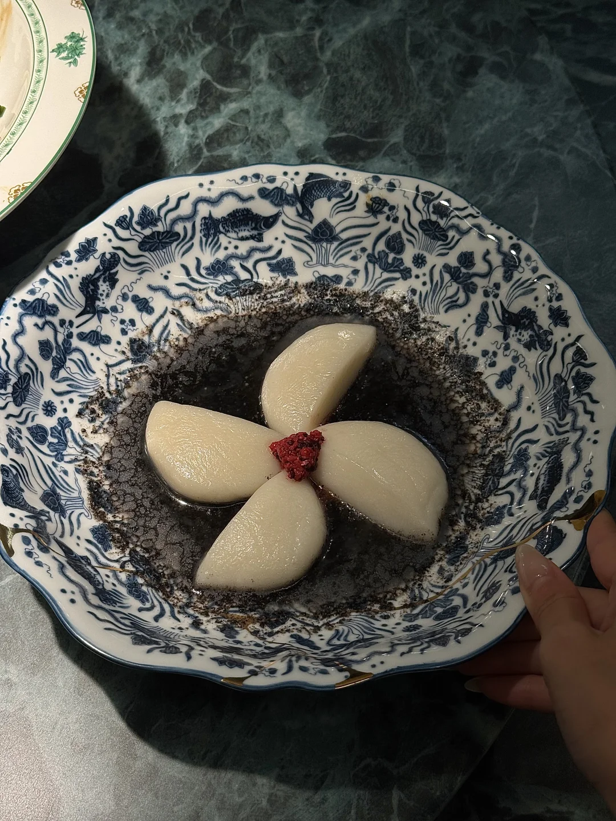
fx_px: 1139
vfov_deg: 39.7
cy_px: 410
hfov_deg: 30.3
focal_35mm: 48
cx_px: 308
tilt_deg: -54.6
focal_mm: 6.76
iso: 50
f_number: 1.78
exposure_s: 1/121
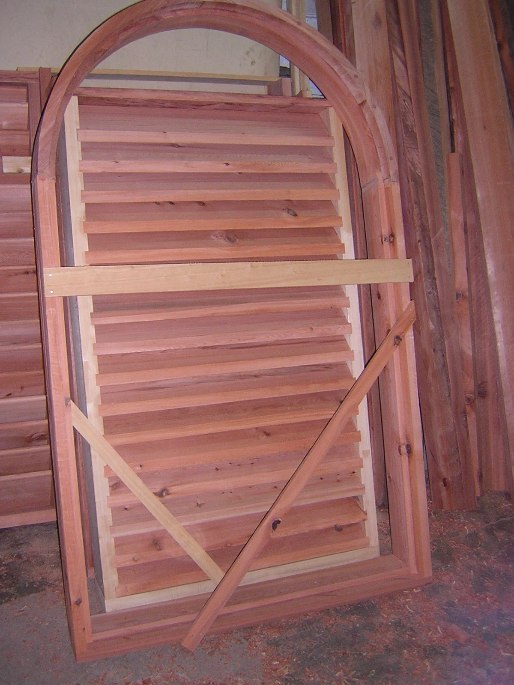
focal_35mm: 36
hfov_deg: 39.7
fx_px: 713
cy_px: 342
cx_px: 257
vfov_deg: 51.4
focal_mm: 4.7
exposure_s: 1/60.1
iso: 228
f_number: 2.6
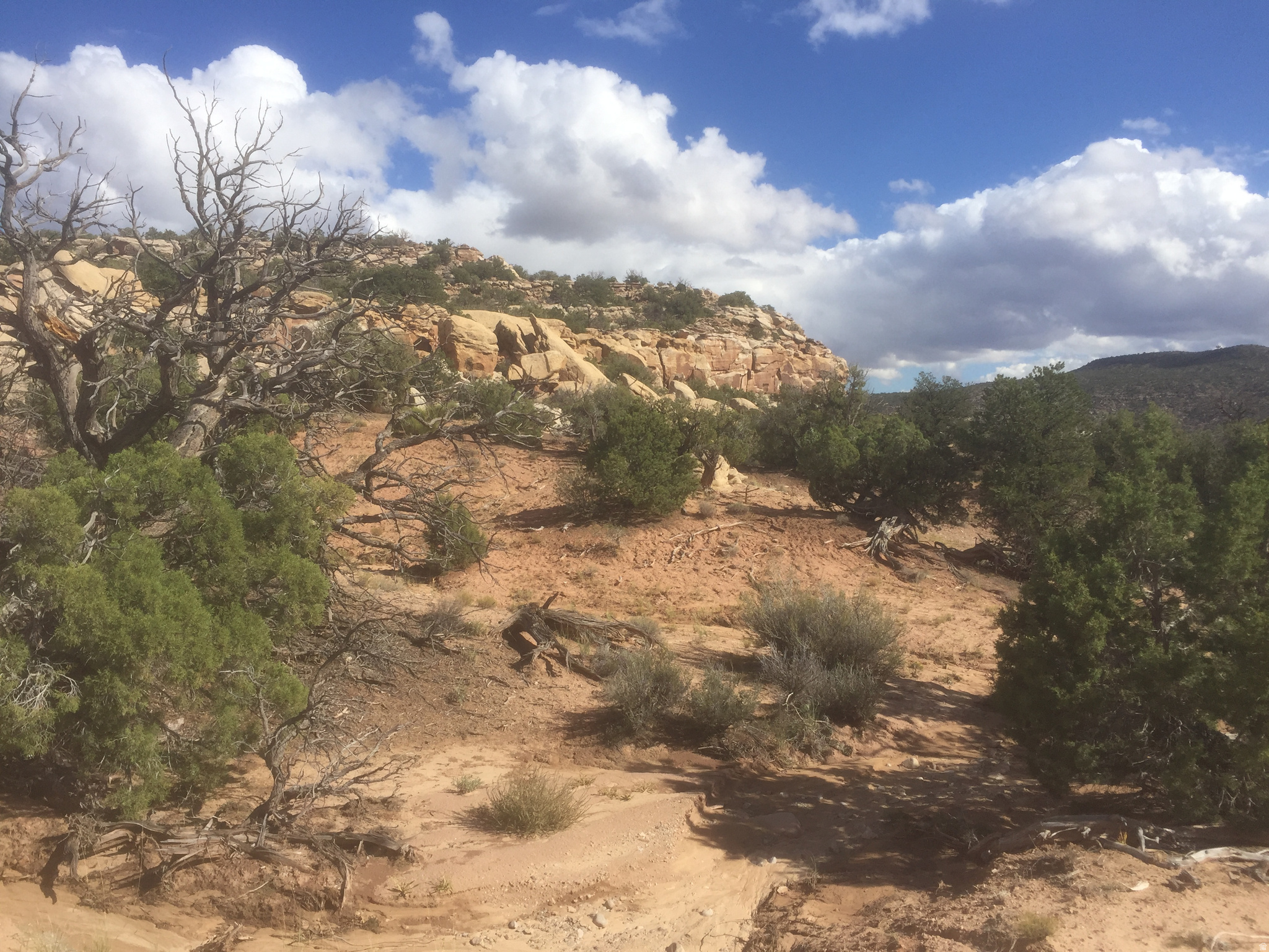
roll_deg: -0.7
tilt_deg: -1.0
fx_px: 1063
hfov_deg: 61.7
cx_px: 634
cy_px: 476
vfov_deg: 48.2
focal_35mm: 29
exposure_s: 1/2639
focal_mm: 4.15
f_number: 2.2
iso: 32
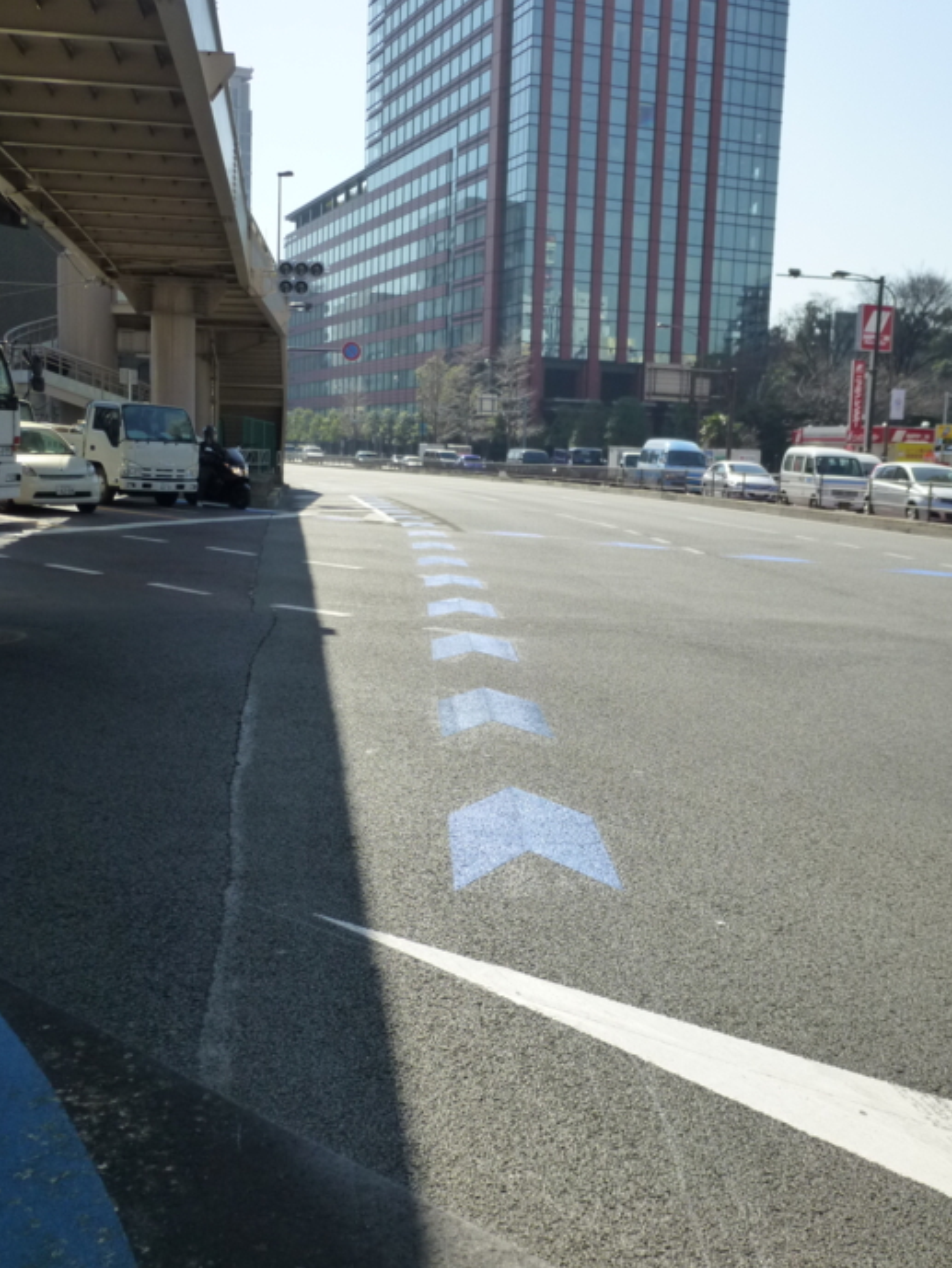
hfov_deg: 39.6
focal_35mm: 36
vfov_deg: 51.3
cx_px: 530
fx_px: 1320
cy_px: 672
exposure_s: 1/1000
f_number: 3.4
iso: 160
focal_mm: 5.6
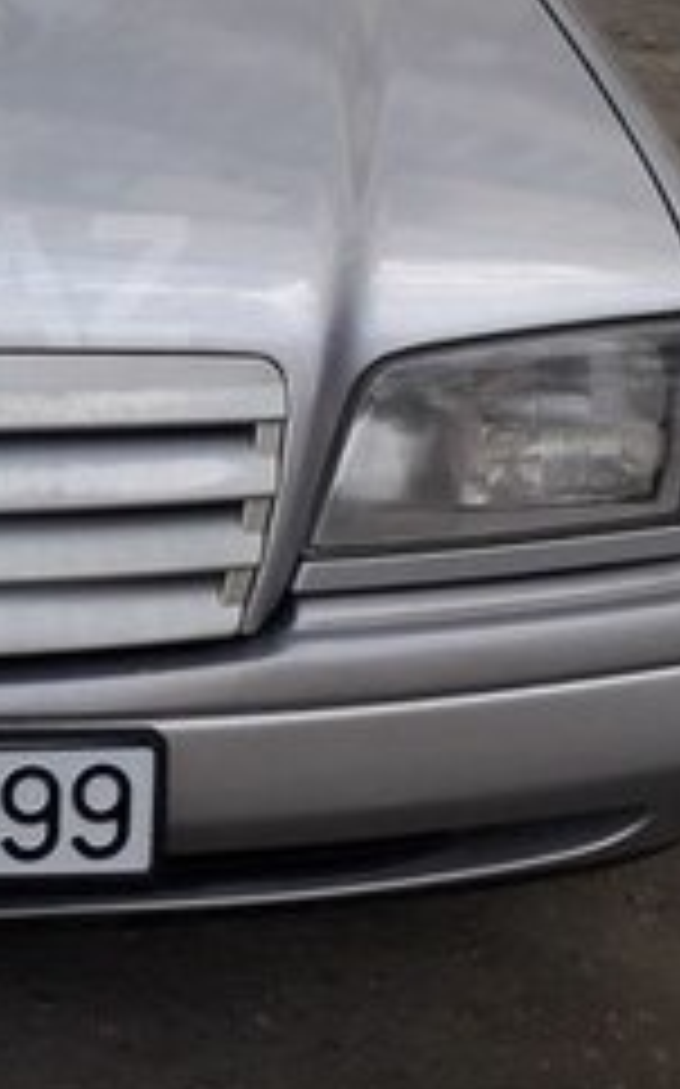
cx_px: -270
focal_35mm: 78
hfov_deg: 15.7
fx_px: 2316
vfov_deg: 26.2
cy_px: 281
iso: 40
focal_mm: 3.6
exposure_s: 1/331
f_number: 1.9
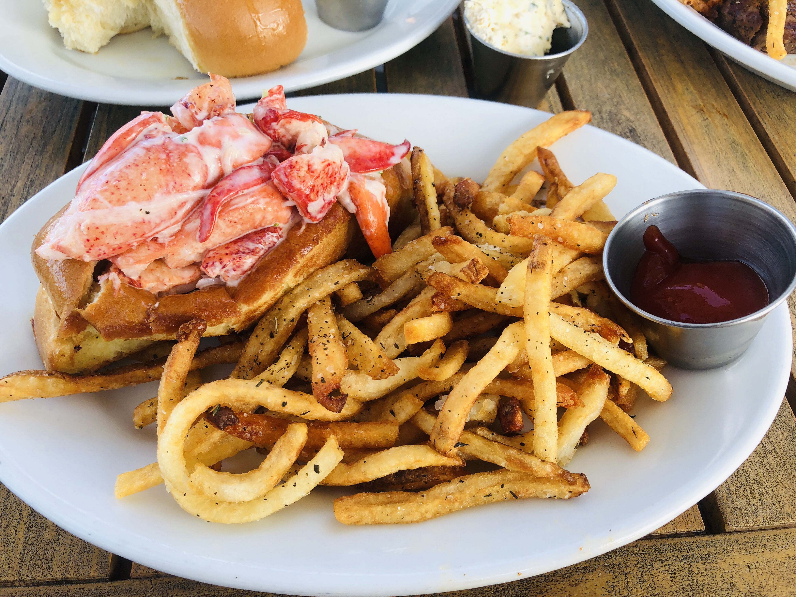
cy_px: 298
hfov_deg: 63.4
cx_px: 398
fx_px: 644
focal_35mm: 28
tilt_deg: -53.1
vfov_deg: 49.7
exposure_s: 1/120
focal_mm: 3.99
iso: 32
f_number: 1.8
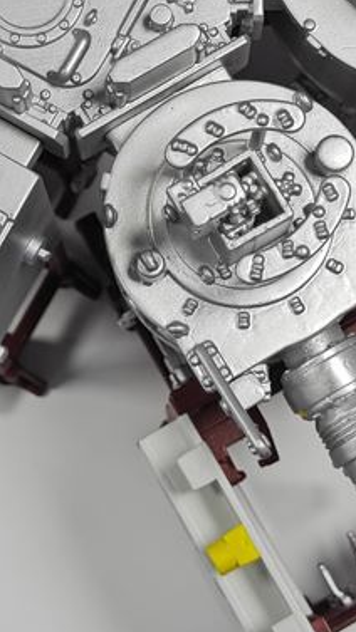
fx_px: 2283
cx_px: 92
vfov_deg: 15.7
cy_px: 127
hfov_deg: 8.9
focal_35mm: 136
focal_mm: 8.7
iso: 125
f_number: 1.9
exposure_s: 1/100
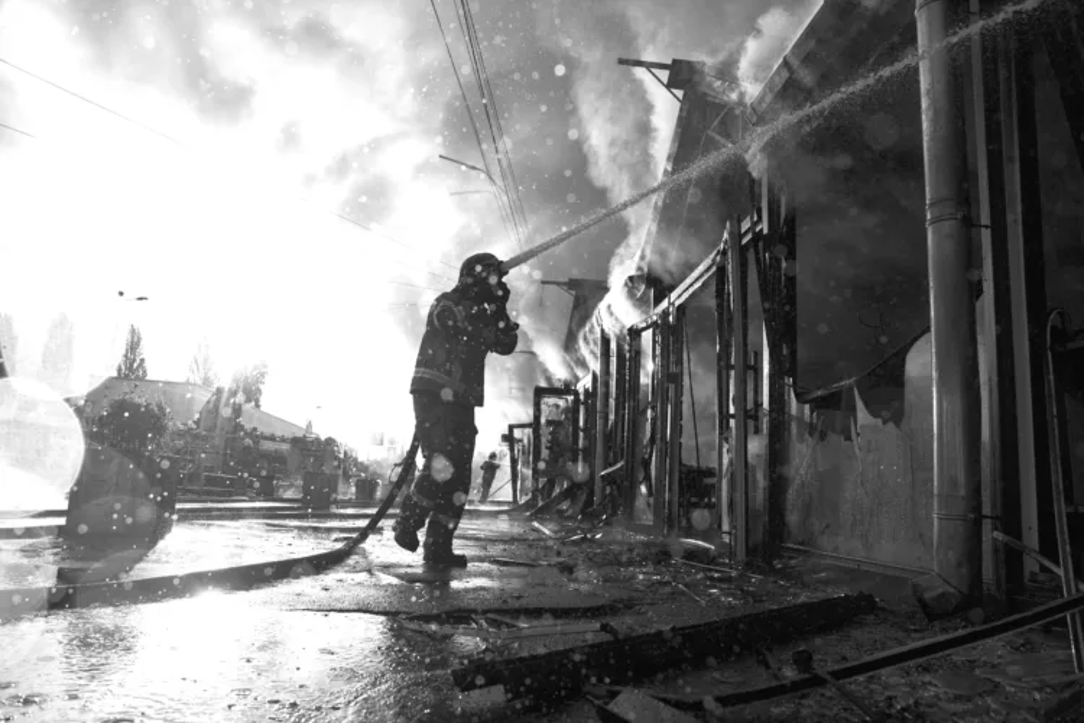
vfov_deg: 53.1
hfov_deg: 73.7
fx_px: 723
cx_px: 542
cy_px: 362
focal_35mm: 24
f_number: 4
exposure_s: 1/3200
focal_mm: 24
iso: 320
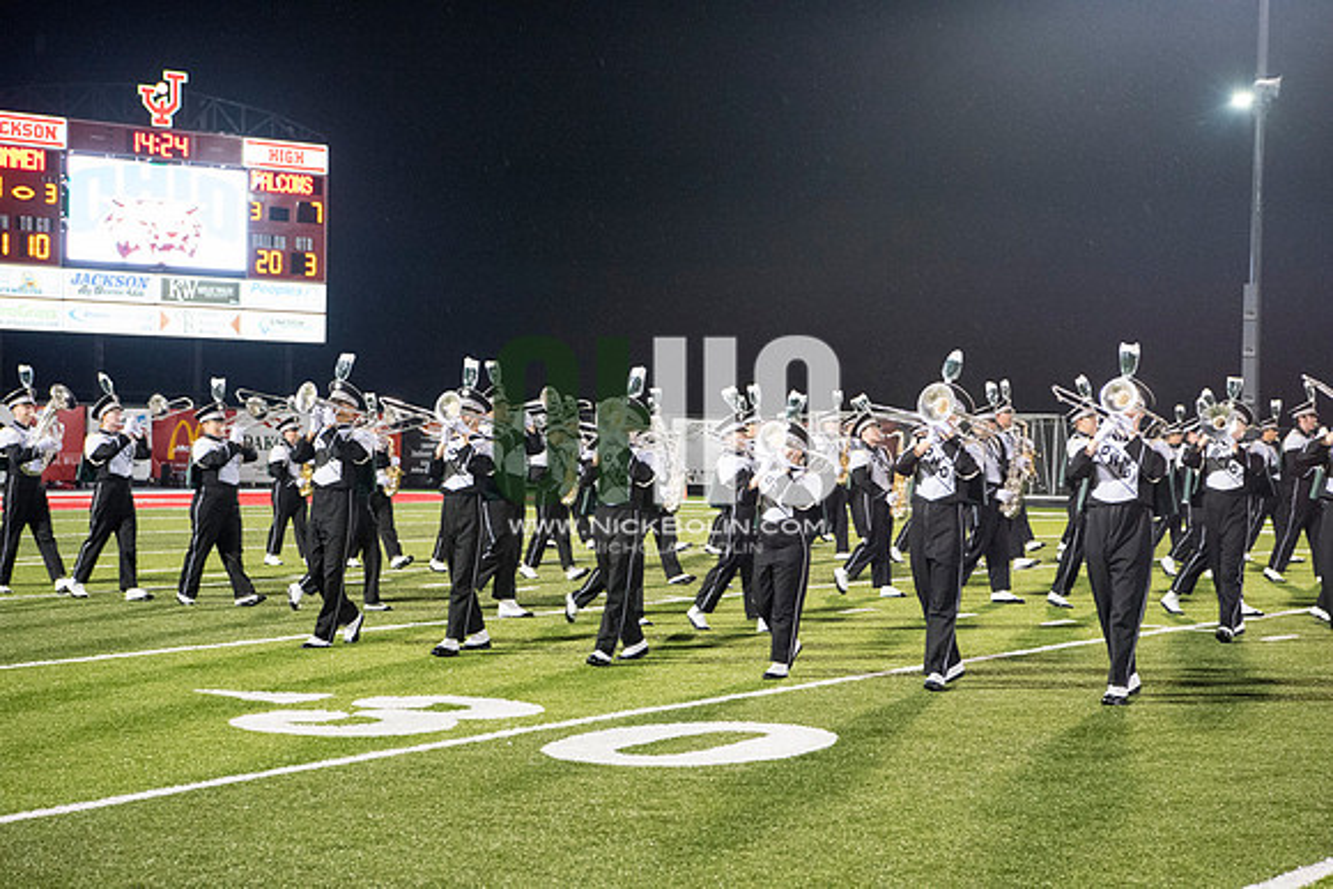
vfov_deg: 19.5
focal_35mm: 70
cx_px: 666
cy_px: 444
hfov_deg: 28.8
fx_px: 2592
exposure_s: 1/200
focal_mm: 70
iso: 5000
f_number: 5.6
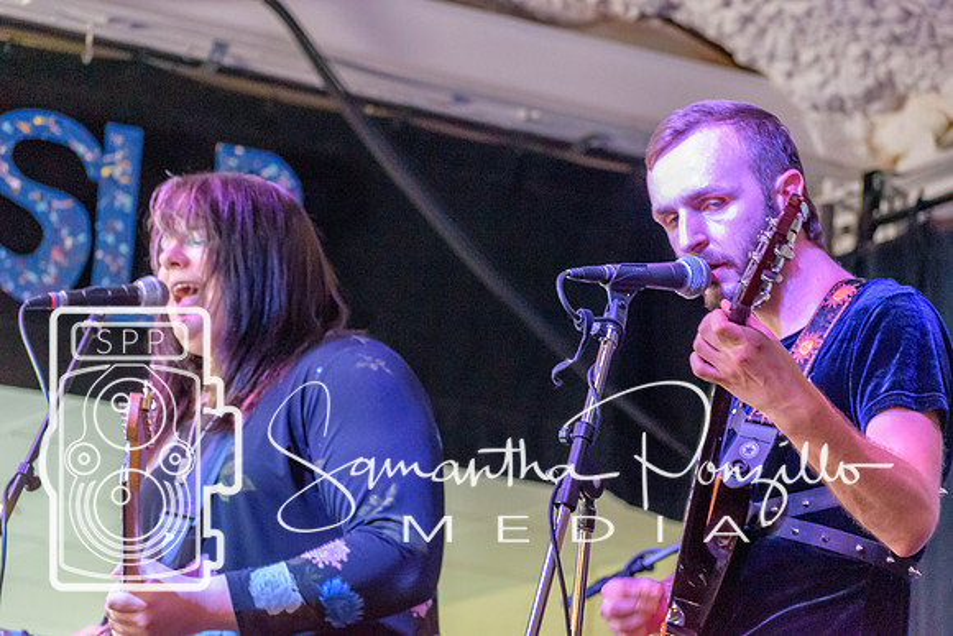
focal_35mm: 168
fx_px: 4448
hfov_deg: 12.2
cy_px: 318
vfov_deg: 8.2
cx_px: 476
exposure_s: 1/125
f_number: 4.8
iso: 5600
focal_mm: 112
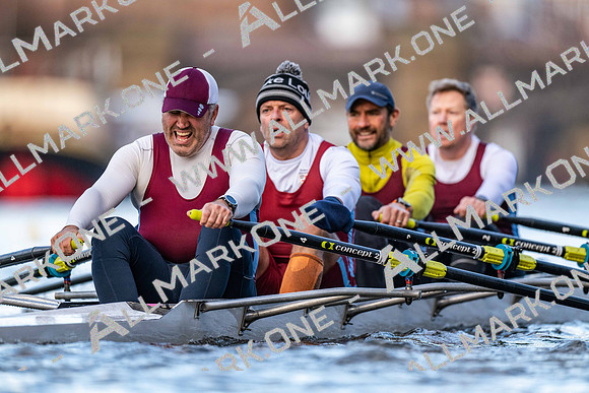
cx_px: 294
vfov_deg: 2.3
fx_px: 9819
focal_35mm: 600
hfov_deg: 3.4
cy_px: 196
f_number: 4
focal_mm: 600
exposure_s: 1/2500
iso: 2000
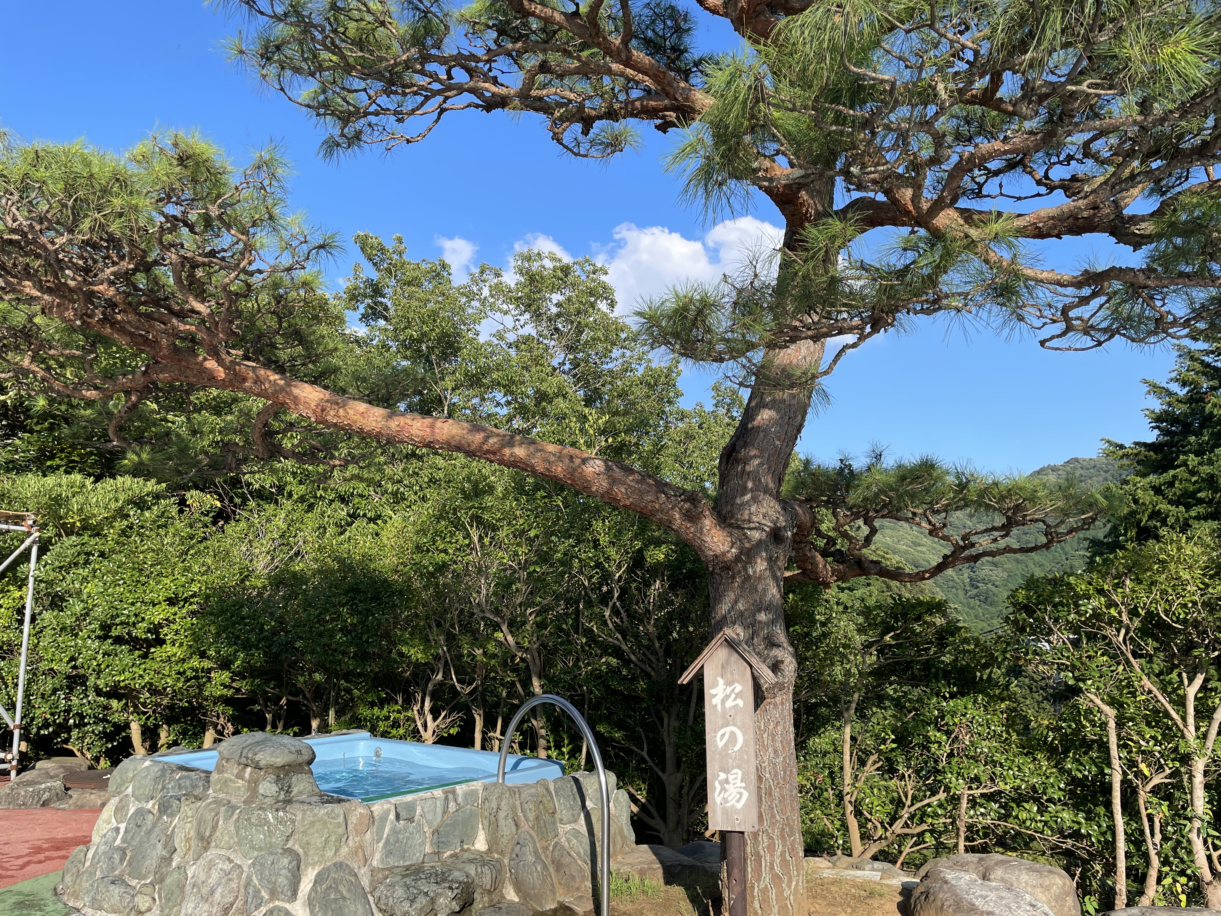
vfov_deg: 53.1
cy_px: 458
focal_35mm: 26
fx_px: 917
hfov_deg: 67.3
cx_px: 610
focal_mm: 4.2
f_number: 1.6
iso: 32
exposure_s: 1/1595
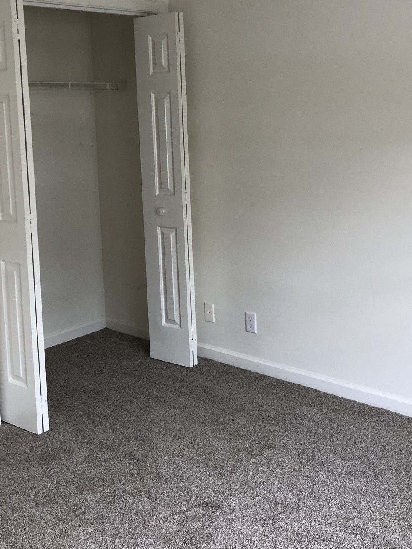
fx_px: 698
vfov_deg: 42.4
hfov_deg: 32.7
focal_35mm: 44
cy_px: 187
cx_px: 156
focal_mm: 3.99
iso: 25
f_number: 1.8
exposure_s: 1/30
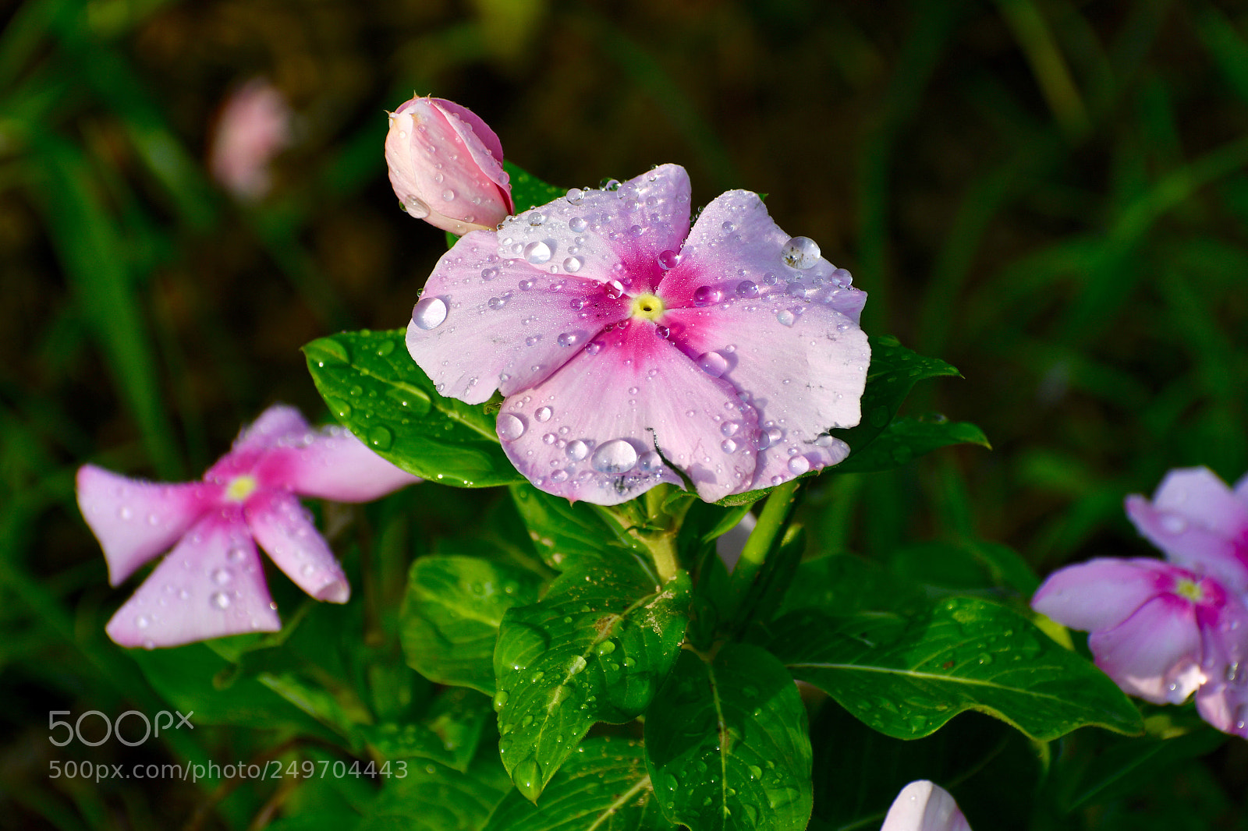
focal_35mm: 450
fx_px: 15596
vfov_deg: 3.1
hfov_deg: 4.6
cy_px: 416
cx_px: 624
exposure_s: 1/320
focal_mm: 300
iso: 100
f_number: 8
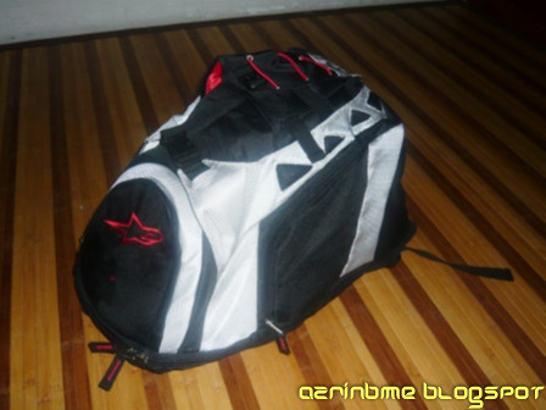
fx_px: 505
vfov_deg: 44.2
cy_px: 205
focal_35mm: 32
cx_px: 273
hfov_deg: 56.8
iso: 100
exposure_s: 1/30
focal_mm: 5.2
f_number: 3
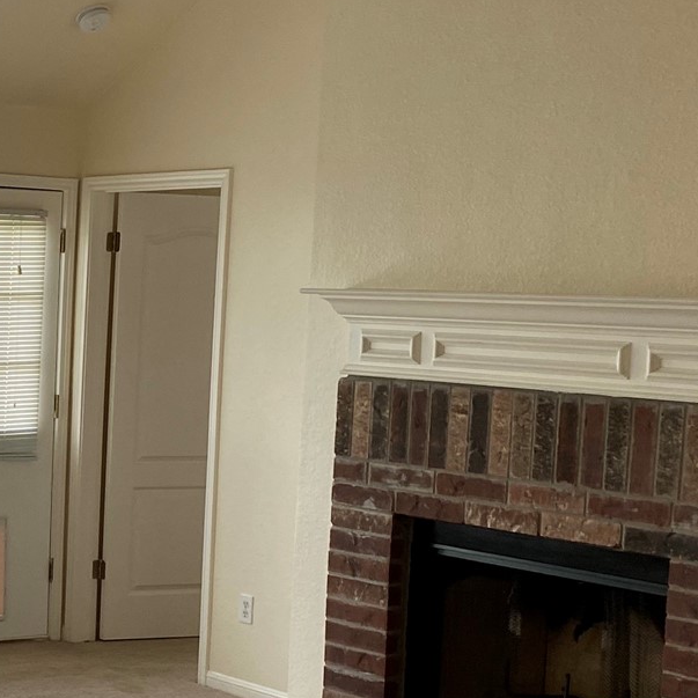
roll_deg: -1.3
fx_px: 1779
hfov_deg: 20.1
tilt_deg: -5.8
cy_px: 432
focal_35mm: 78
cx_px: -238
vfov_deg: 22.1
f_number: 1.8
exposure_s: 1/122
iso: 64
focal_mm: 4.25
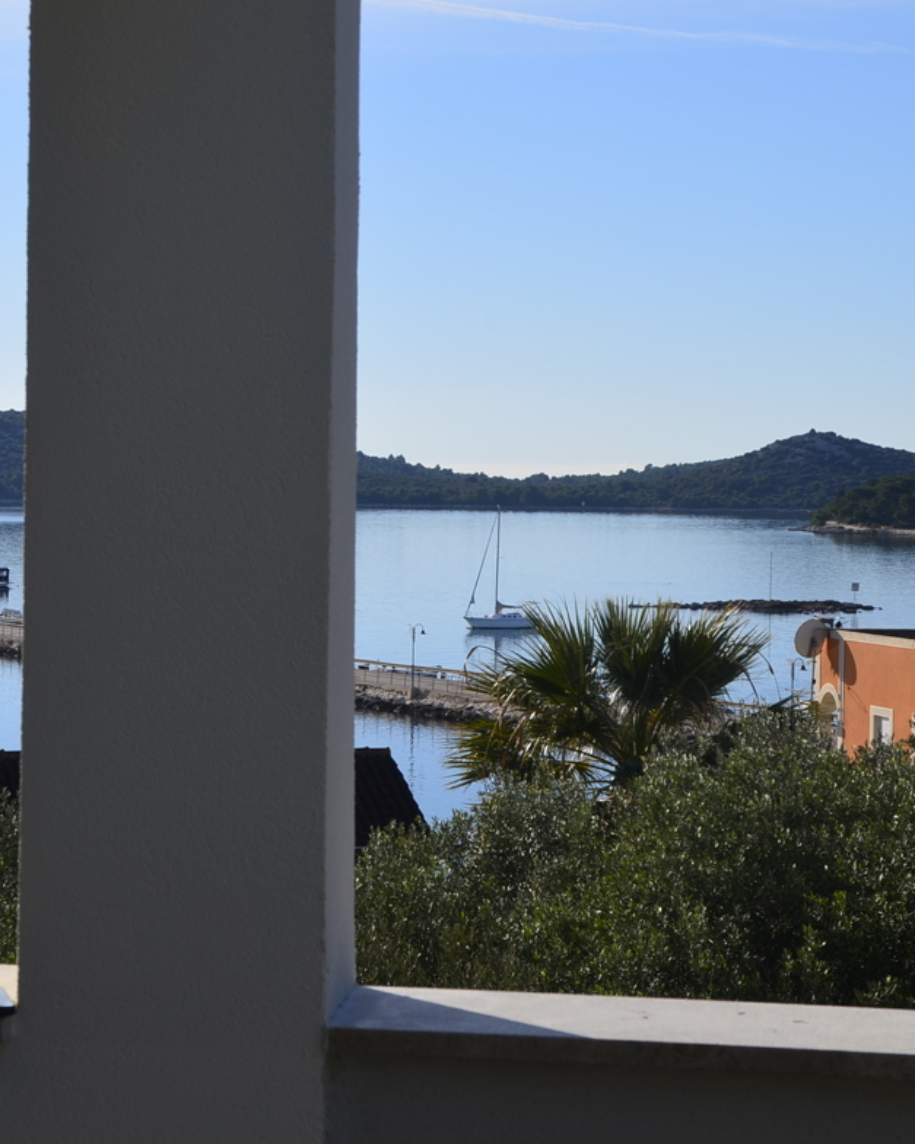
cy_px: 569
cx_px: 149
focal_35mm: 97
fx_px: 3275
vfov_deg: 19.8
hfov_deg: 15.8
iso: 100
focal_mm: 45
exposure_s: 1/160
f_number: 11
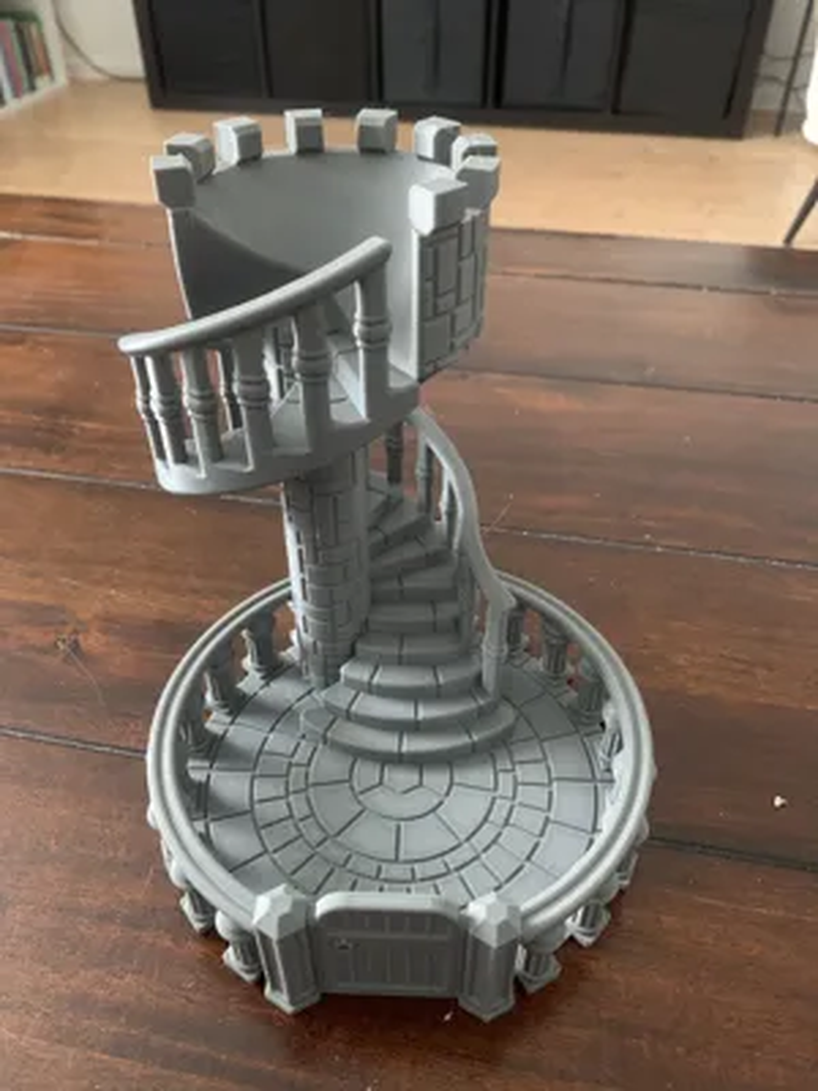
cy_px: 546
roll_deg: +0.8
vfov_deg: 67.3
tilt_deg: -38.8
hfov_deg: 53.1
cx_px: 409
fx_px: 819
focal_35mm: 26
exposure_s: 1/30
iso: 500
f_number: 1.8
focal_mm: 4.25
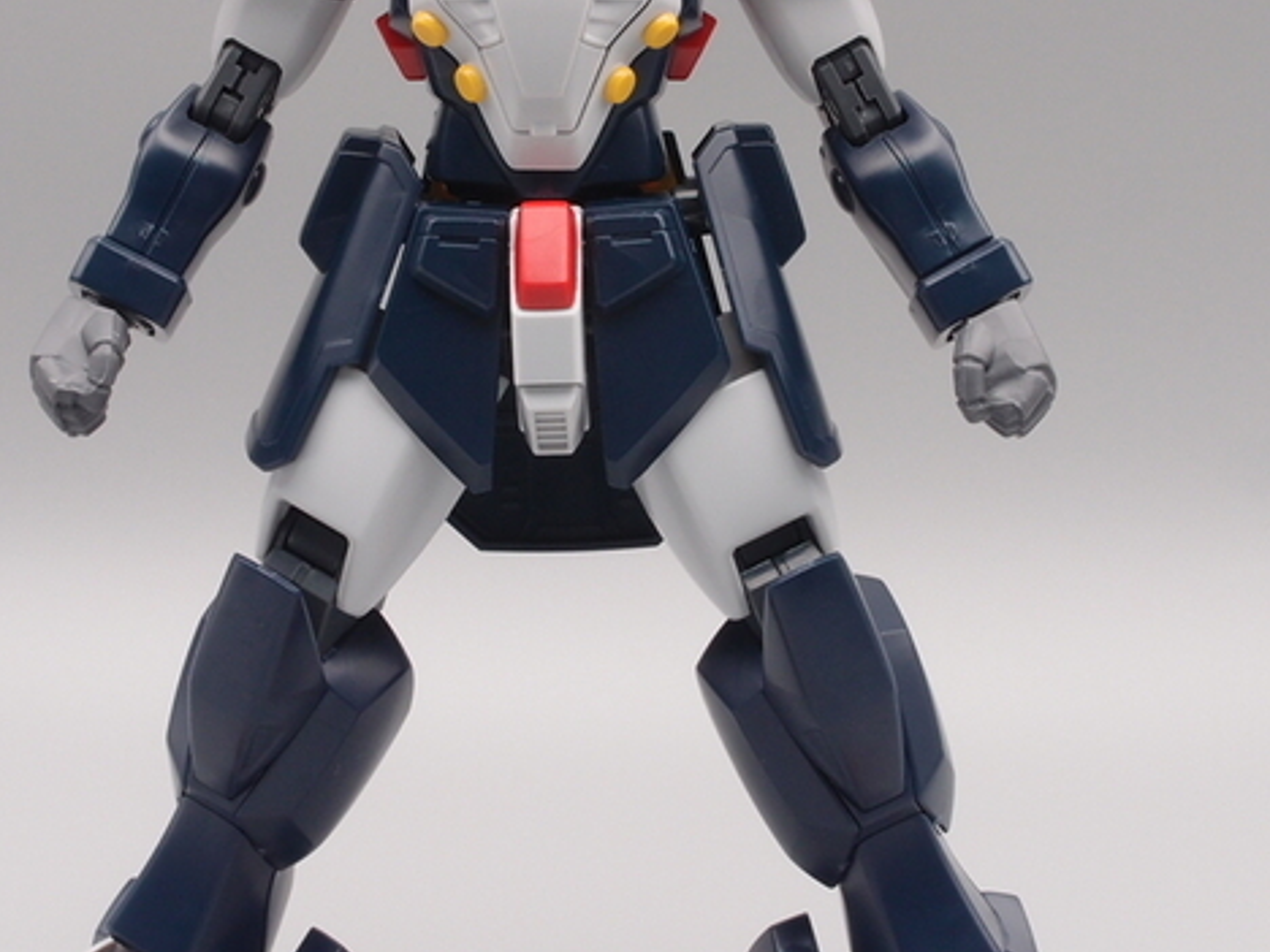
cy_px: 363
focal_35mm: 94
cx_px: 554
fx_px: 3449
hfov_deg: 20.9
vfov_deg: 15.7
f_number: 8
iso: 100
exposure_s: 1/8
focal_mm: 11.84
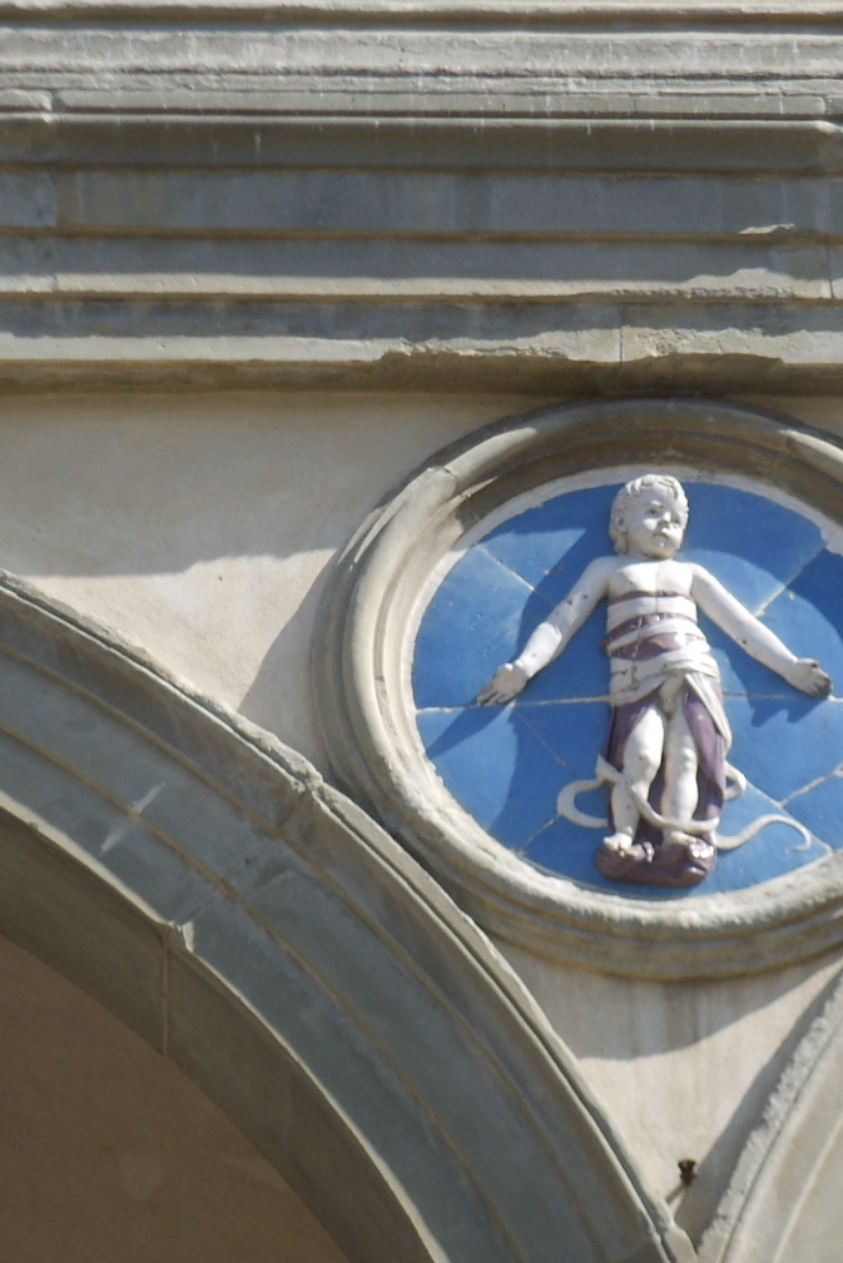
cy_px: 616
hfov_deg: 7.1
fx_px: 6776
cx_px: 739
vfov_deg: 10.7
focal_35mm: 193
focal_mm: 19.8
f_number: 4.5
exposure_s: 1/350
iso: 50
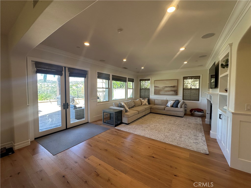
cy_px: 94
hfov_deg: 102.1
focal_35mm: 14
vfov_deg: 85.7
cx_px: 126
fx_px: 102
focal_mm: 2.22
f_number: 2.2
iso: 80
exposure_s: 1/120
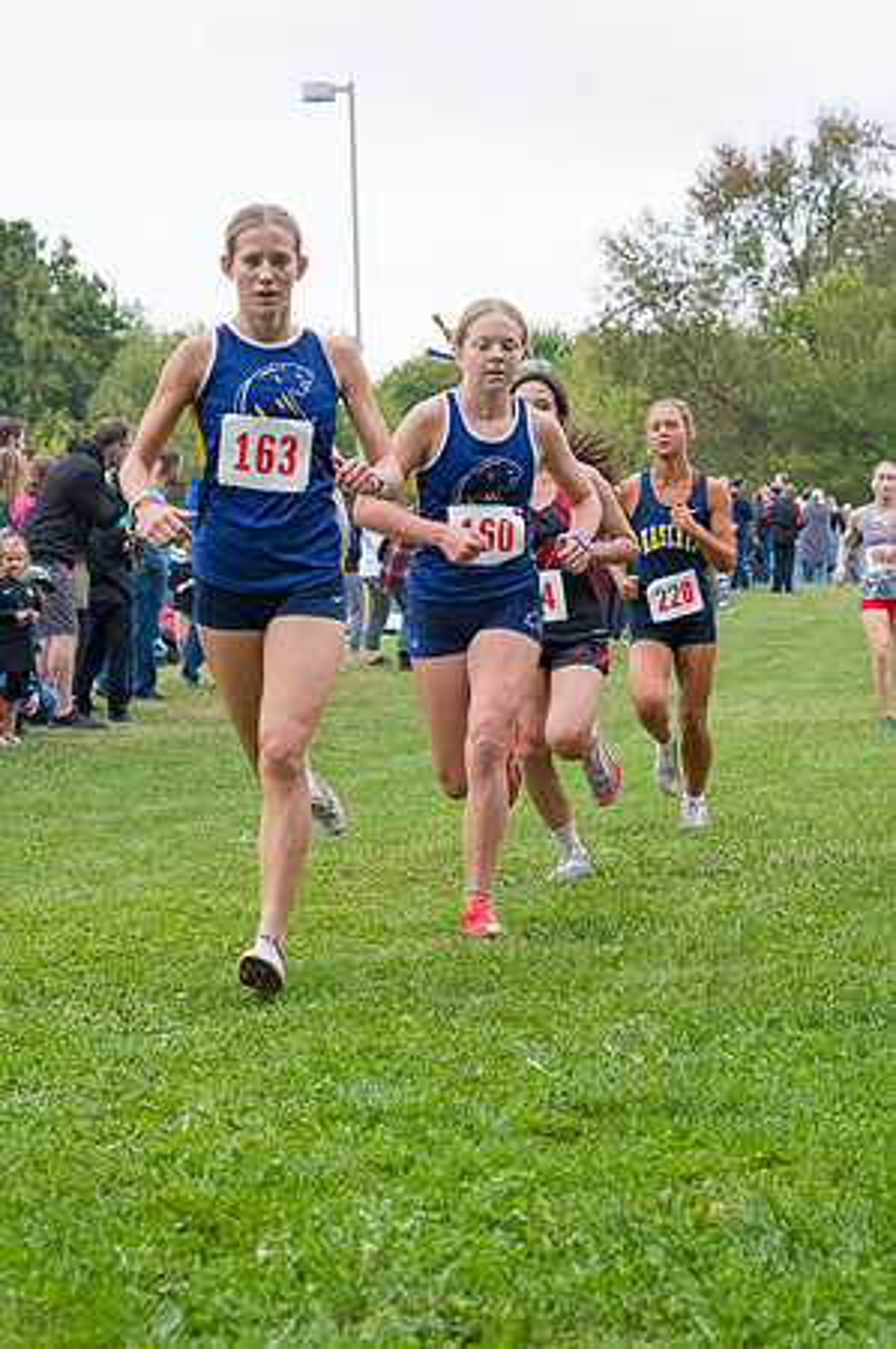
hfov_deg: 14.1
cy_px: 674
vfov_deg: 21.0
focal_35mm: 97
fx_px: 3629
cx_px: 448
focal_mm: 65
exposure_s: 1/1600
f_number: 5.6
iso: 3200
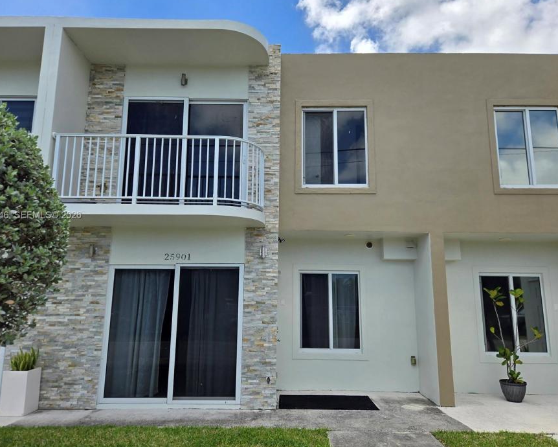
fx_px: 413
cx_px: 271
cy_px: 216
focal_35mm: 25
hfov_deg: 68.1
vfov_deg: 56.8
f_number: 1.8
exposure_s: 1/1554
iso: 25
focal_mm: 5.4
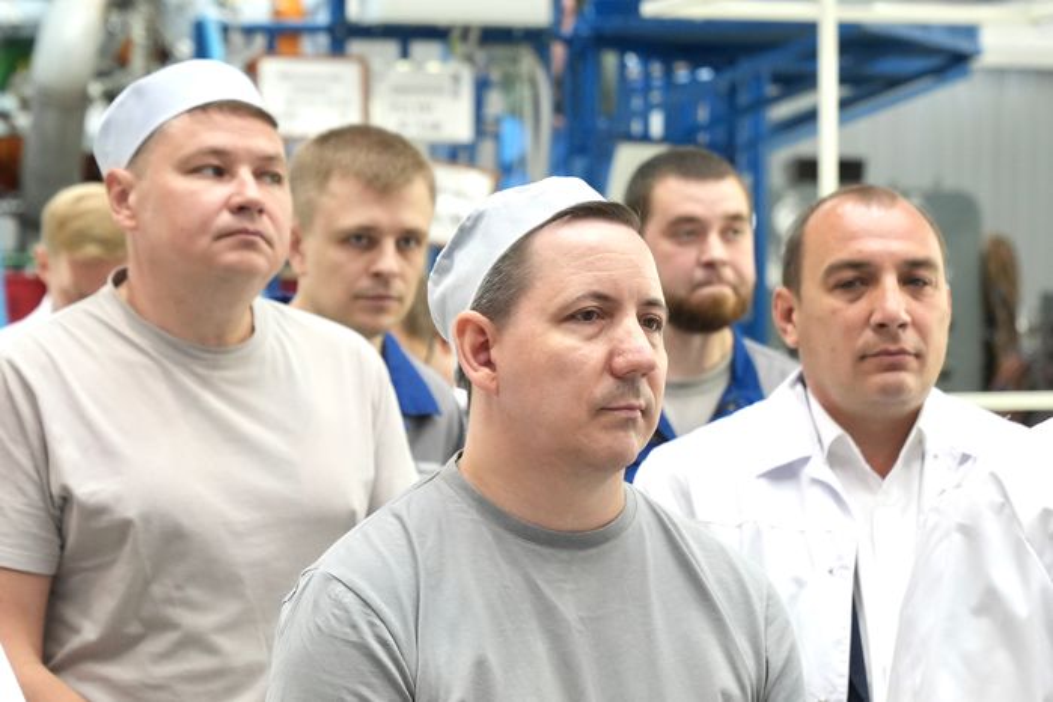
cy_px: 351
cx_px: 526
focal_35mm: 102
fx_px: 2983
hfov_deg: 20.0
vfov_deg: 13.4
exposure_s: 1/200
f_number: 4.5
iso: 3200
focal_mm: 68
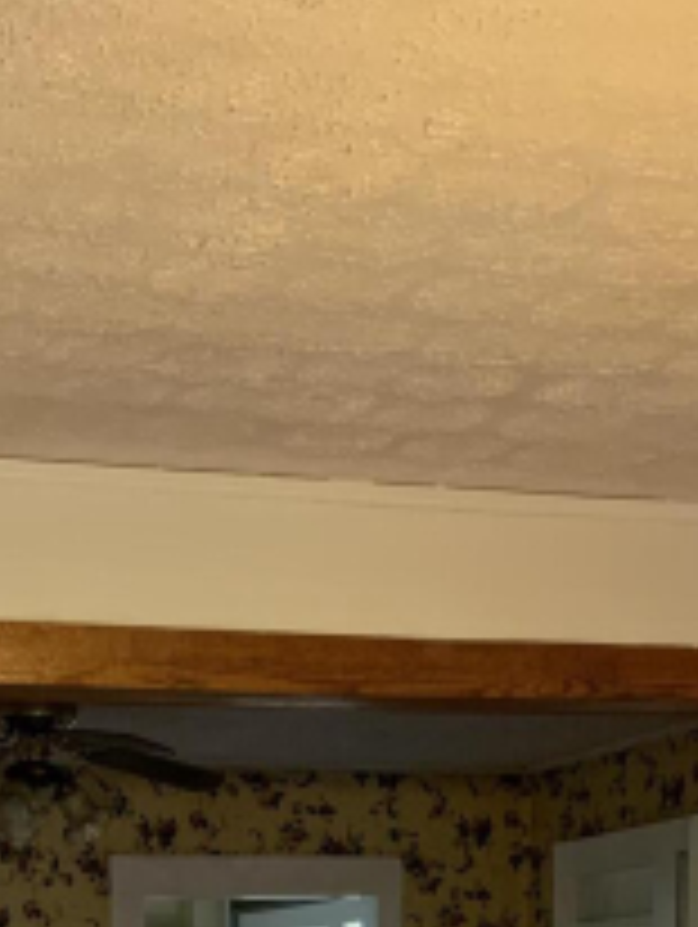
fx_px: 2254
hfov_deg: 17.6
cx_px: 248
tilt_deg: -7.7
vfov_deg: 20.0
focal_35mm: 84
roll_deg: +1.7
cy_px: 1397
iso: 320
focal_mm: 4.25
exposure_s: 1/40
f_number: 1.8
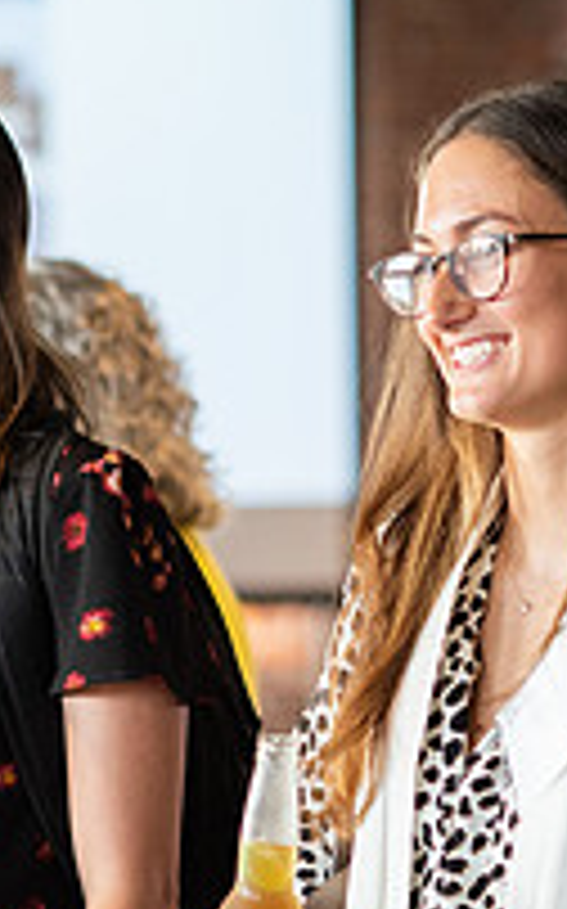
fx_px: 7180
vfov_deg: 7.2
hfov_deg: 4.5
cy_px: 441
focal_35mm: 290
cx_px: 638
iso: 1250
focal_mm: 85
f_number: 2.5
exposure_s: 1/200
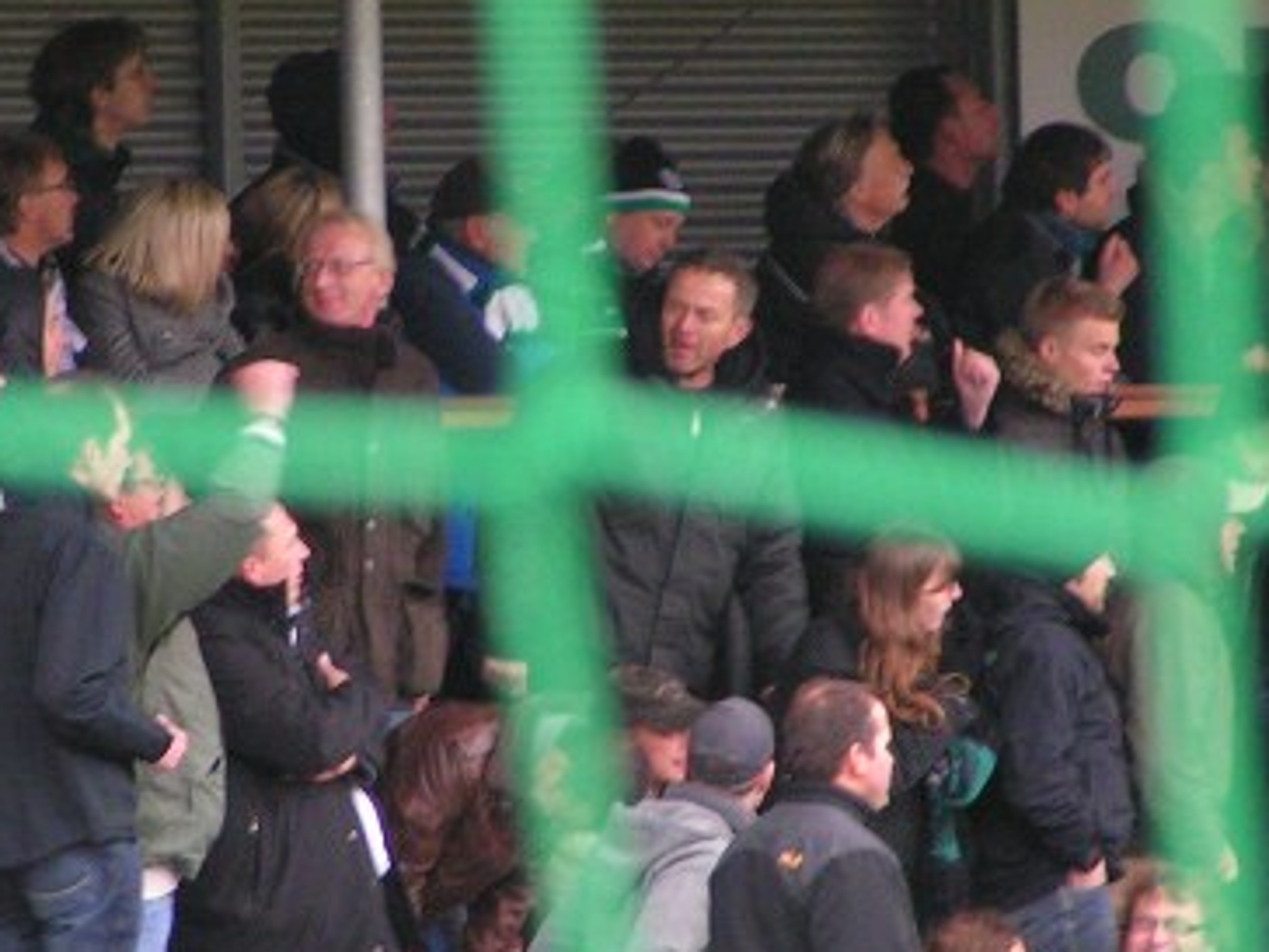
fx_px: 23902
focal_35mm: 652
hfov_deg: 3.0
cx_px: 439
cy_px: 425
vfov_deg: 2.3
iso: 200
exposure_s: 1/50
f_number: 3.5
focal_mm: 45.4
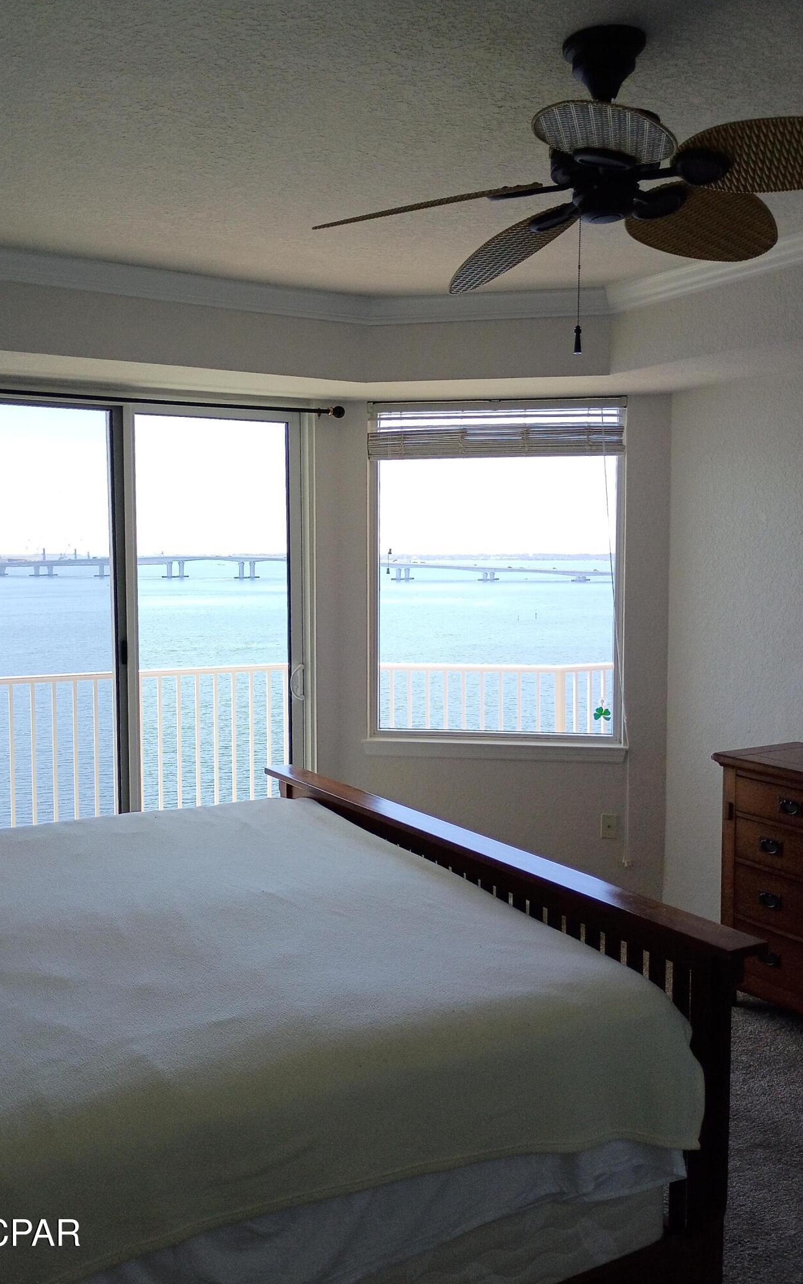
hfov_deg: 40.5
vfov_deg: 61.2
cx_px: 348
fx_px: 1085
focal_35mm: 31
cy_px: 645
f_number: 1.8
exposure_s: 1/132
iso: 100
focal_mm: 4.27
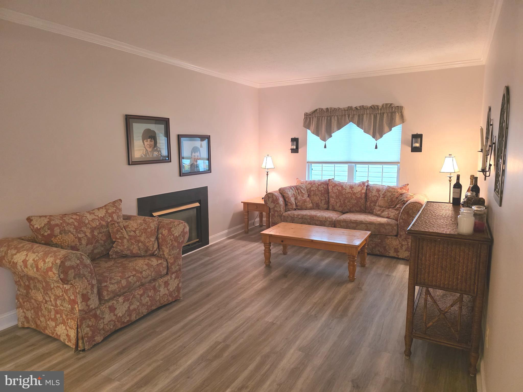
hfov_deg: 73.9
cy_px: 196
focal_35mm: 23
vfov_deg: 58.9
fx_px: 347
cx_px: 262
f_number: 1.7
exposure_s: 1/120
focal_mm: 6.3
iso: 640
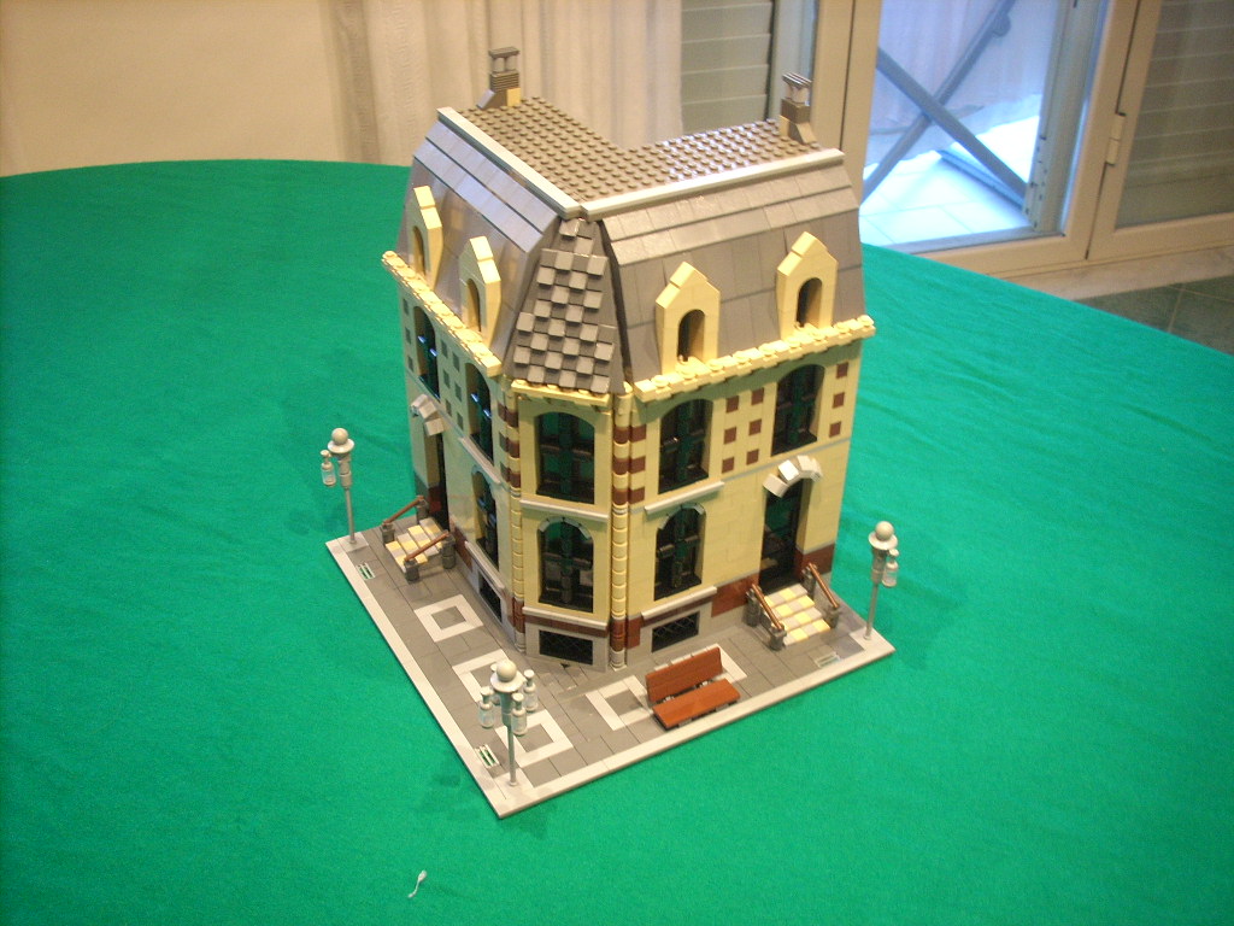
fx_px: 1319
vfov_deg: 38.7
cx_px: 617
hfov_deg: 50.1
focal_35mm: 37
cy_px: 463
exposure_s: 1/6.2
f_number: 2.8
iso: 200
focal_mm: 6.2
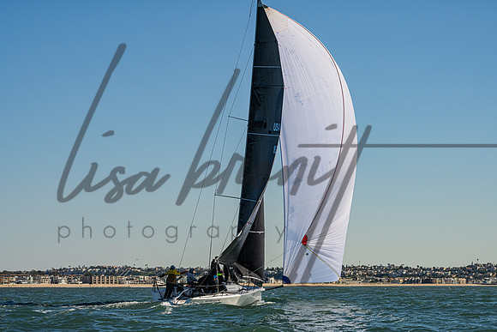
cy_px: 166
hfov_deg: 20.0
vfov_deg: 13.4
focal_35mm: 102
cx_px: 248
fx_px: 1410
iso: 400
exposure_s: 1/1600
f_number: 11
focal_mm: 100
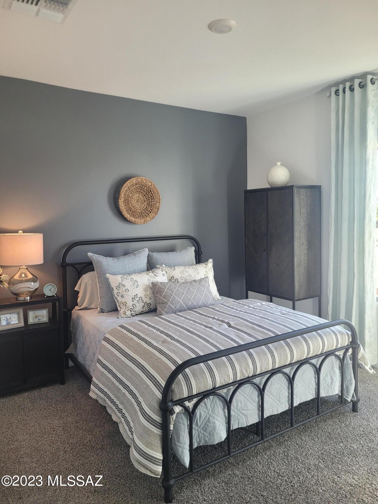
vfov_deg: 67.3
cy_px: 252
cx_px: 189
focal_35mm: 26
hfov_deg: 53.1
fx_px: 379
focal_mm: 5.4
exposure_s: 1/120
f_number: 1.8
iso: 160
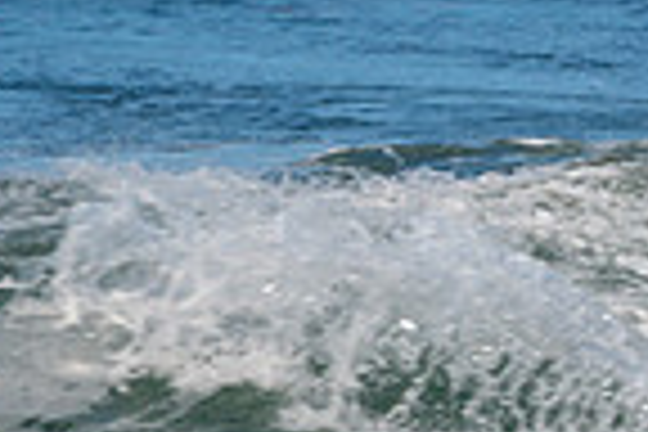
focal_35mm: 2473
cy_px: 502
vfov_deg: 0.6
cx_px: 1274
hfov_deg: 0.8
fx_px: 44511
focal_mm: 500
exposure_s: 1/320
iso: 64
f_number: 10
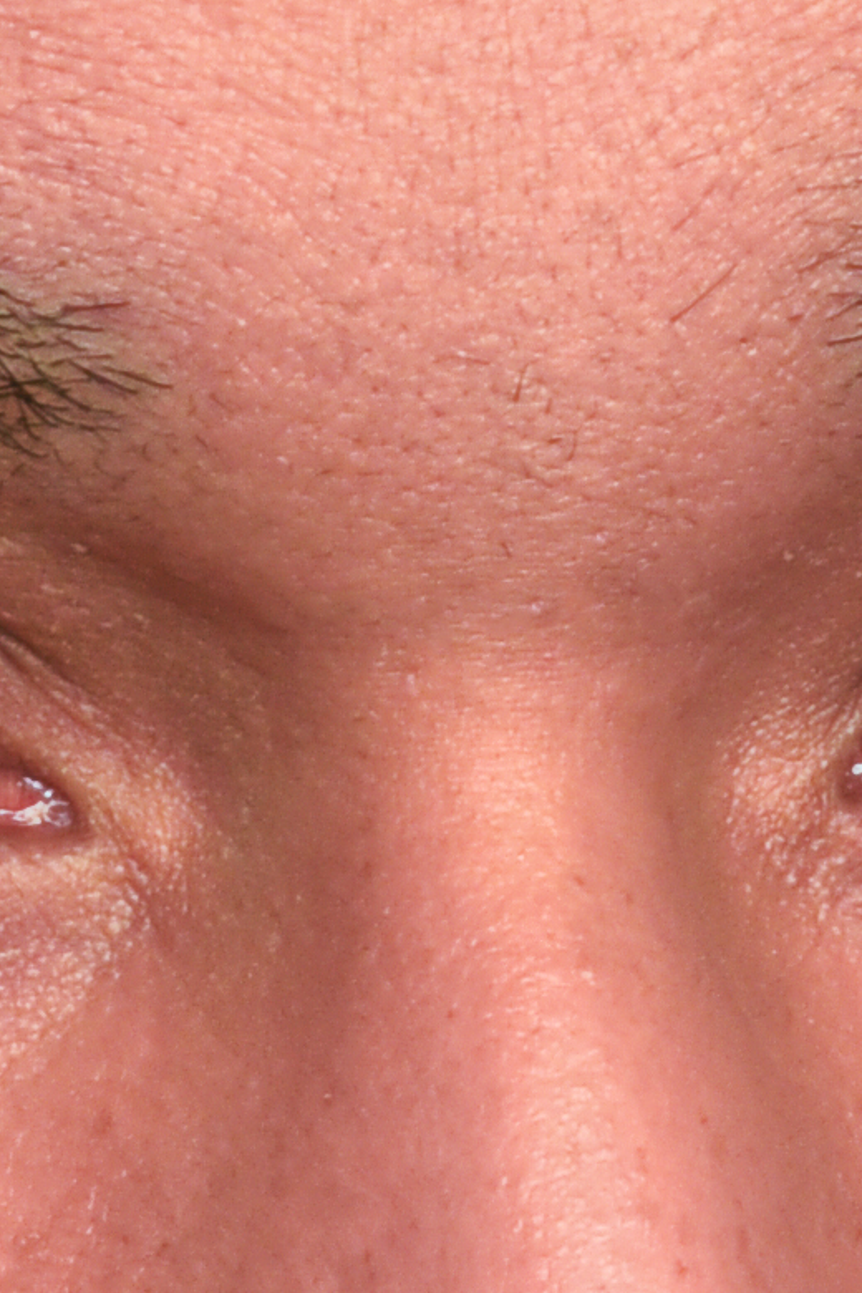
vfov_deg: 3.1
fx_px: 23559
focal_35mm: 656
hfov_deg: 2.1
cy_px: 2128
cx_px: 167
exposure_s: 1/8
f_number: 6.3
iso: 640
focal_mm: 85
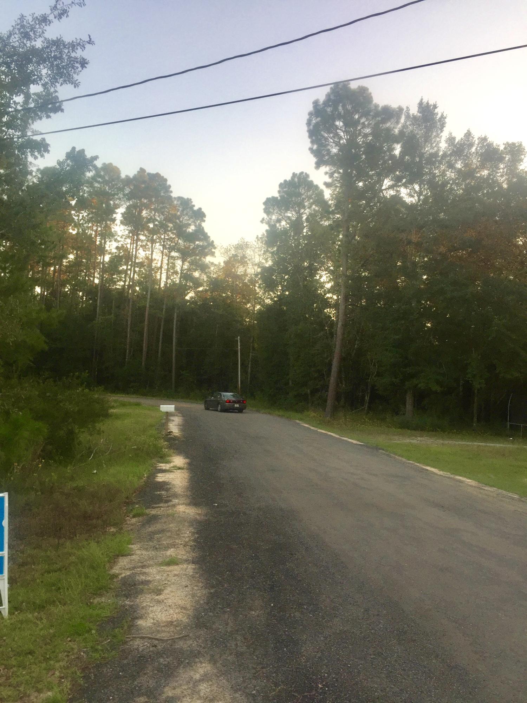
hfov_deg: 48.2
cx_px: 264
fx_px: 589
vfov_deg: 61.7
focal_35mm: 29
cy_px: 352
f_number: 2.2
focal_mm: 4.15
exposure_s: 1/120
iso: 40
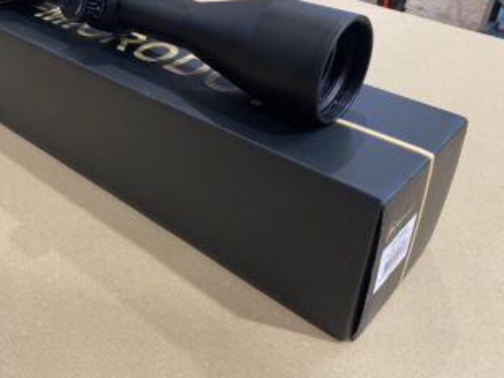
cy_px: 160
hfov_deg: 50.4
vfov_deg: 39.5
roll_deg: +0.9
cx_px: 165
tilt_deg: -35.2
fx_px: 524
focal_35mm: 36
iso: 160
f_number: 1.8
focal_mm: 4.25
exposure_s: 1/50
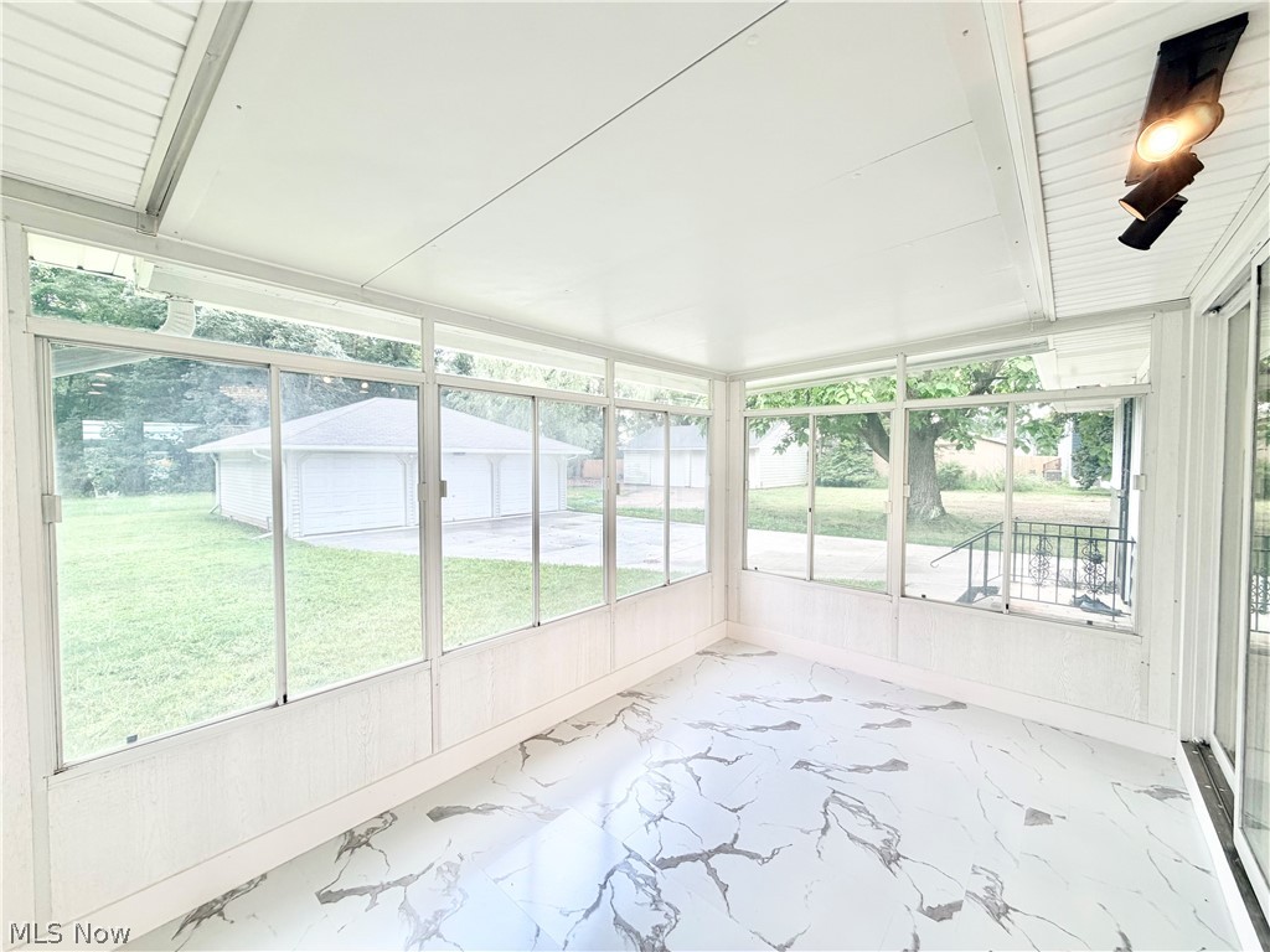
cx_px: 635
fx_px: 514
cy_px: 476
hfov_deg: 102.1
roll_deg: +0.4
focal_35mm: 14
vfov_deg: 85.7
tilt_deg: -1.8
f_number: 2.2
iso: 40
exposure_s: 1/120
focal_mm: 2.22
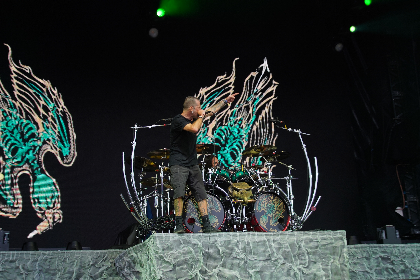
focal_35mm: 59
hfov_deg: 33.9
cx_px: 218
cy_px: 146
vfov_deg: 23.0
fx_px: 688
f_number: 4
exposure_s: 1/125
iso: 320
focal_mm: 54
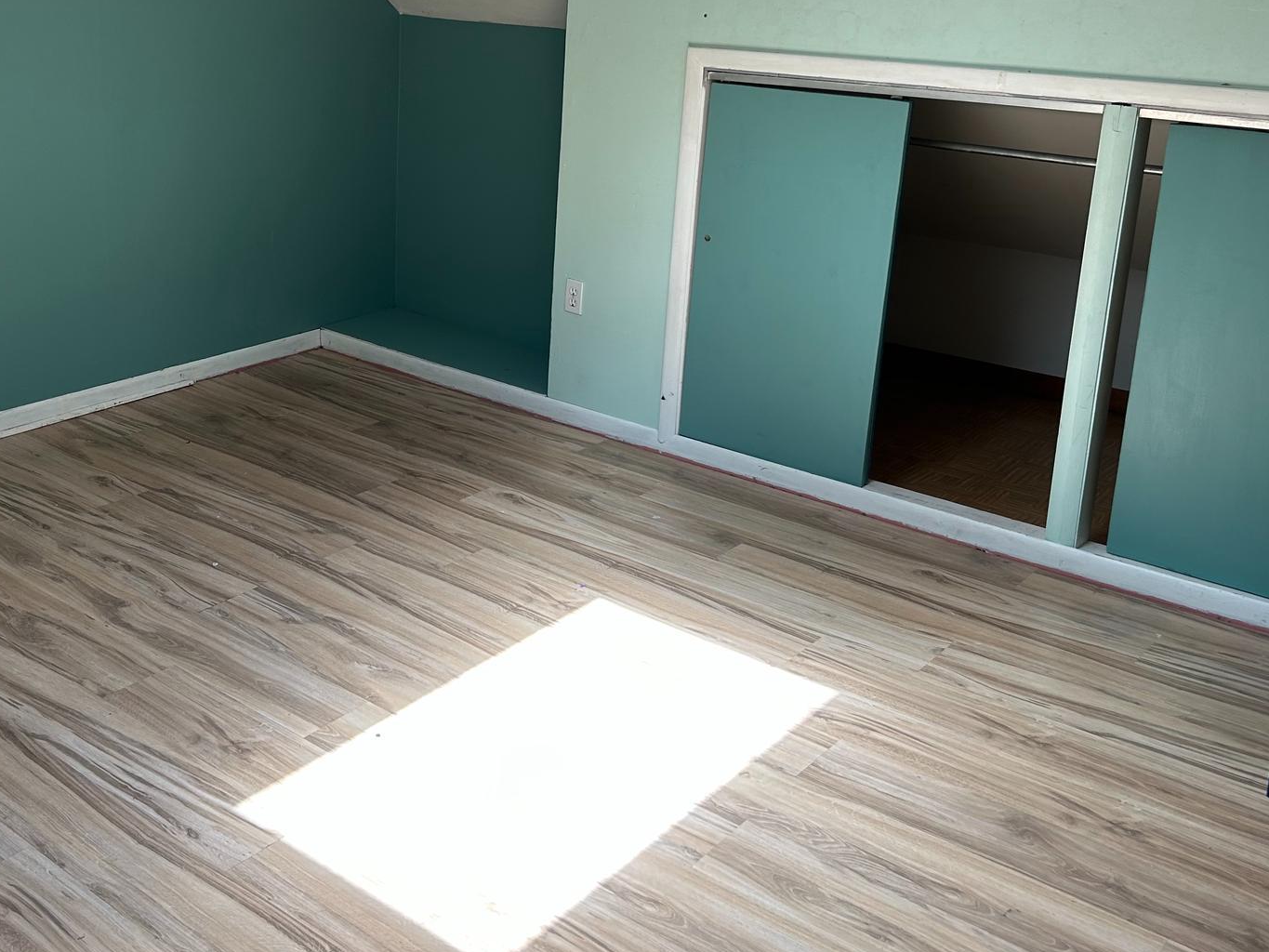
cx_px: 437
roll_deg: -1.0
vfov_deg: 36.3
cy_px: 294
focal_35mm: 39
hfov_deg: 47.2
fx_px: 1430
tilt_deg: -14.1
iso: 64
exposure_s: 1/121
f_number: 1.5
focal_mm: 5.7
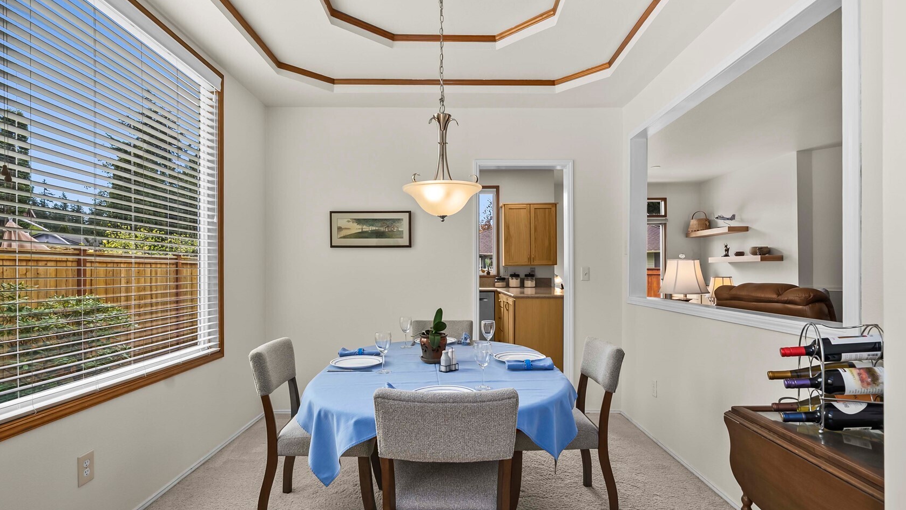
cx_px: 453
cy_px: 286
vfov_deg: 60.8
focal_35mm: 18
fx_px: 432
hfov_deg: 92.7
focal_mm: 17
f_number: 7.1
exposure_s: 1/20
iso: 1000
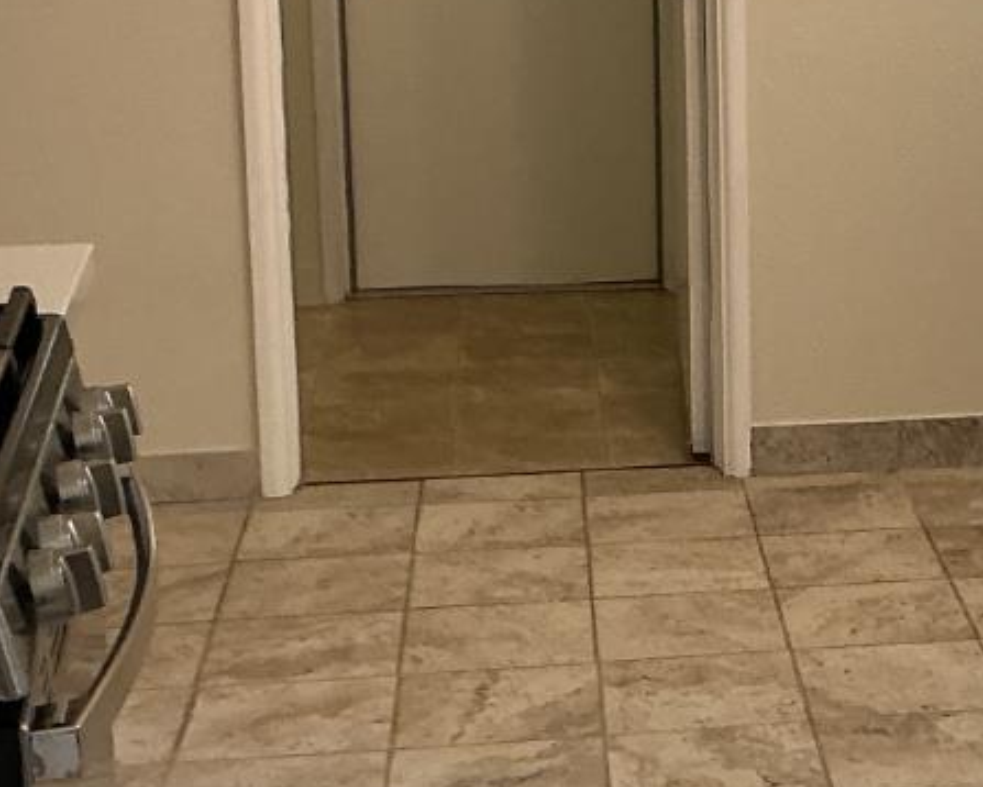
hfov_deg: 19.5
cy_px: 221
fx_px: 2765
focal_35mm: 95
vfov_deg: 16.1
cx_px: 998
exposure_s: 1/60
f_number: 1.8
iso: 50
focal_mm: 3
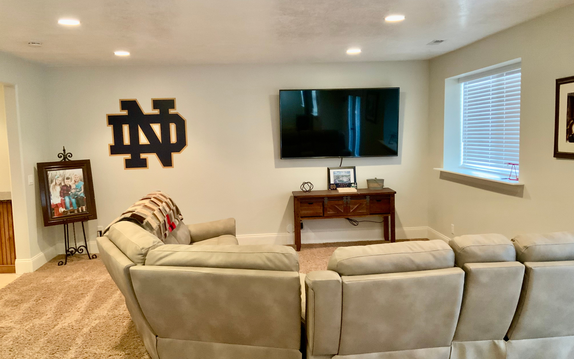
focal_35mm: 31
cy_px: 179
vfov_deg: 40.6
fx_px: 485
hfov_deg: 61.2
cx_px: 288
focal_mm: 3
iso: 250
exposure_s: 1/40
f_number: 1.8
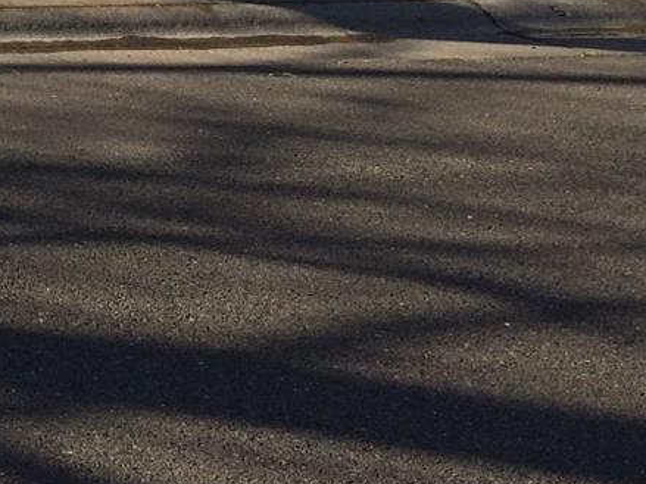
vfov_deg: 13.7
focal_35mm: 99
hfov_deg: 18.6
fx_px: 1847
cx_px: -157
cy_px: -309
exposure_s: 1/1709
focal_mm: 4.15
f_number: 2.2
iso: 32
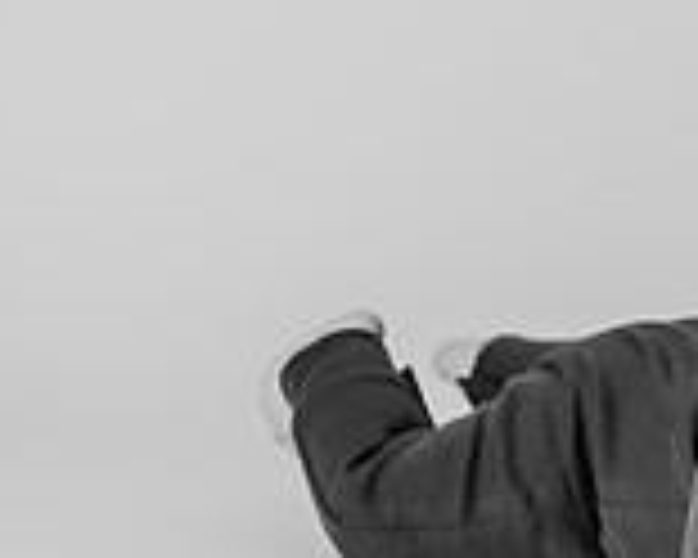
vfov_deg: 8.3
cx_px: 974
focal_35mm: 186
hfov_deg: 10.1
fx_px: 3842
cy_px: 176
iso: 100
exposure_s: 1/160
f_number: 2.8
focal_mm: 50
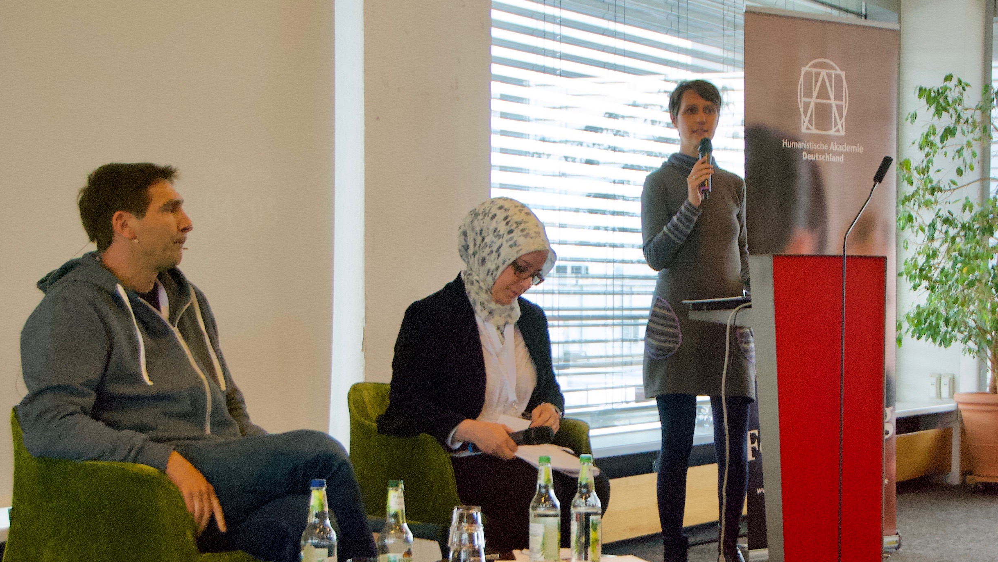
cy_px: 337
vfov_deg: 15.1
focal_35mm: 80
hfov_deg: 26.3
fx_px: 2117
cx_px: 684
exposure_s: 1/250
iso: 1000
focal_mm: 32
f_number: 4.2
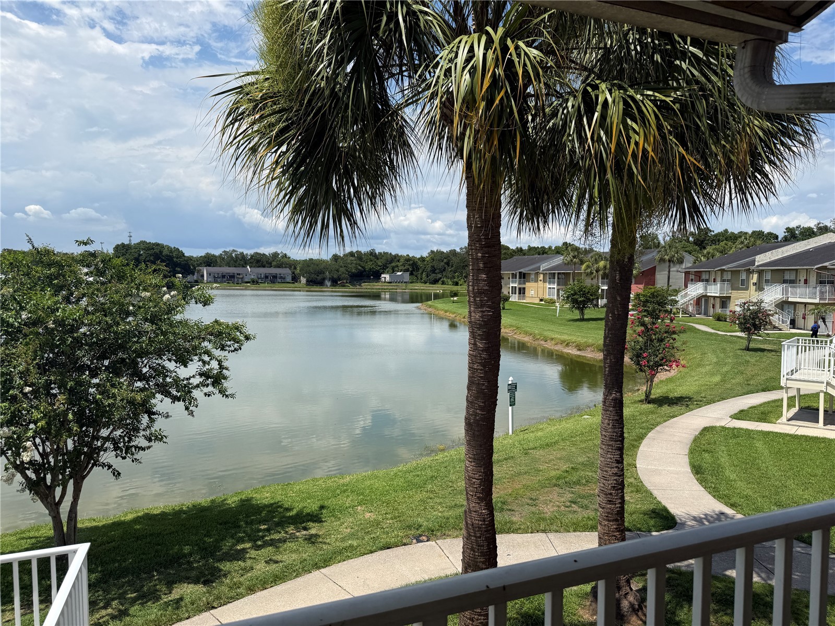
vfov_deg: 56.8
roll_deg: +2.8
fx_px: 579
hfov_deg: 71.6
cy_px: 313
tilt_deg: -2.6
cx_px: 418
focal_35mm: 24
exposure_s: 1/6173
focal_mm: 6.76
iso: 80
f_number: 1.78
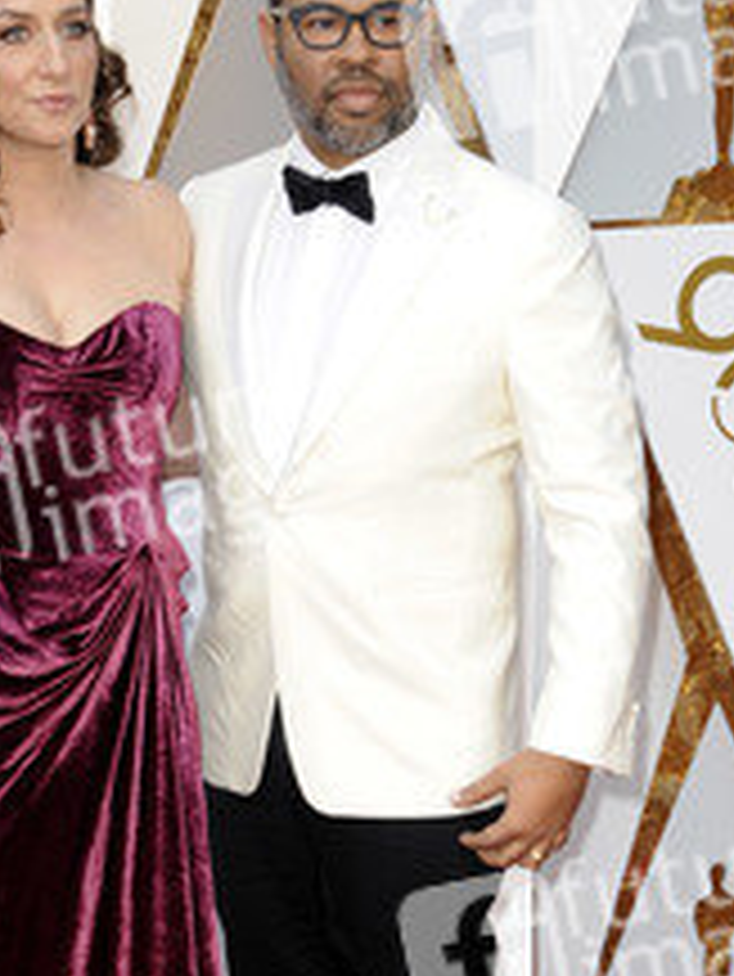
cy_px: 711
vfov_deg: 17.8
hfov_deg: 13.4
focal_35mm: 110
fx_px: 3107
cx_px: 223
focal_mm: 62
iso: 1000
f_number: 6.3
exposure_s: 1/250
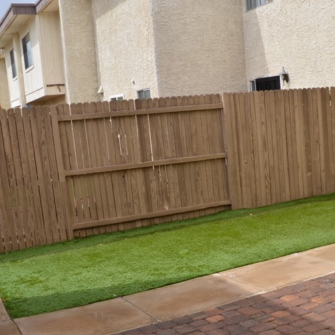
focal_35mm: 55
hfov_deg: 30.7
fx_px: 602
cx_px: 241
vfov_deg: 30.9
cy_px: 210
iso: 100
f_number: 13
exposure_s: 1/200
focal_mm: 20
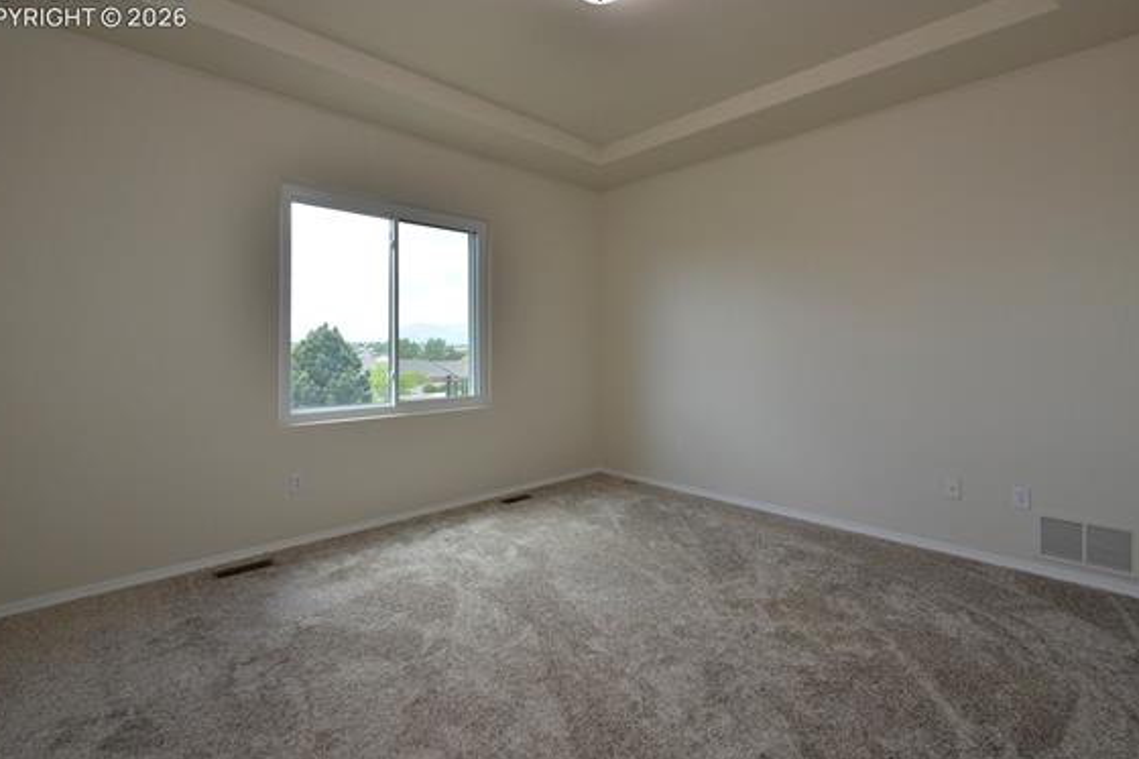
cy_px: 348
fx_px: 506
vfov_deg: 73.6
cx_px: 592
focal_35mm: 16
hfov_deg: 96.7
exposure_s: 1/160
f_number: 9
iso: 1250
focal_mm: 14
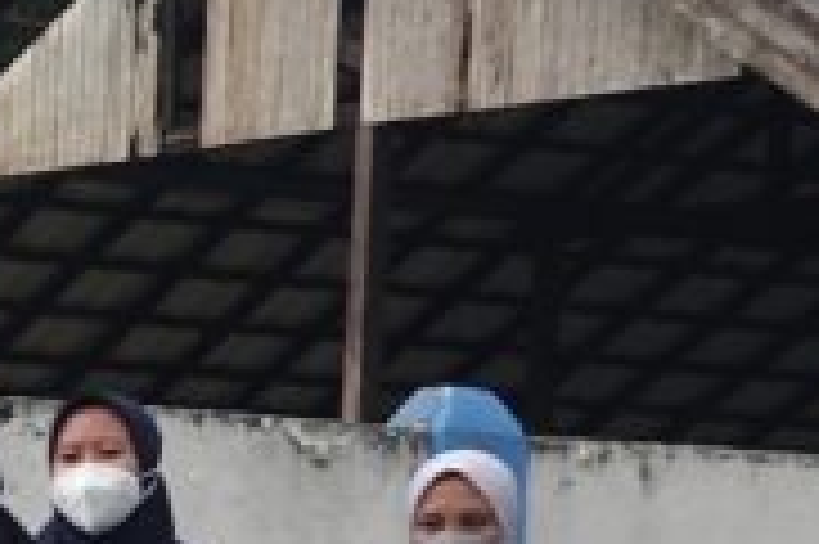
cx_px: -1282
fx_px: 5114
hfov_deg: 8.3
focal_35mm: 225
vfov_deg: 6.0
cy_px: 803
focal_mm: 14.69
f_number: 3.5
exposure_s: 1/160
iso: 125
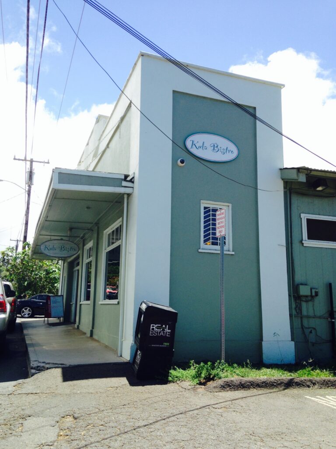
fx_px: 427
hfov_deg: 42.9
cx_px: 168
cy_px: 224
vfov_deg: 55.4
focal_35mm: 33
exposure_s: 1/733
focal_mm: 4.12
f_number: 2.4
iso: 50
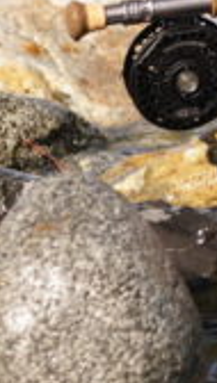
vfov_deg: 5.1
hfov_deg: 2.9
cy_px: -353
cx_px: 606
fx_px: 4259
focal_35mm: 418
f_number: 2.5
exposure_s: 1/4000
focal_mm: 56
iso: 200
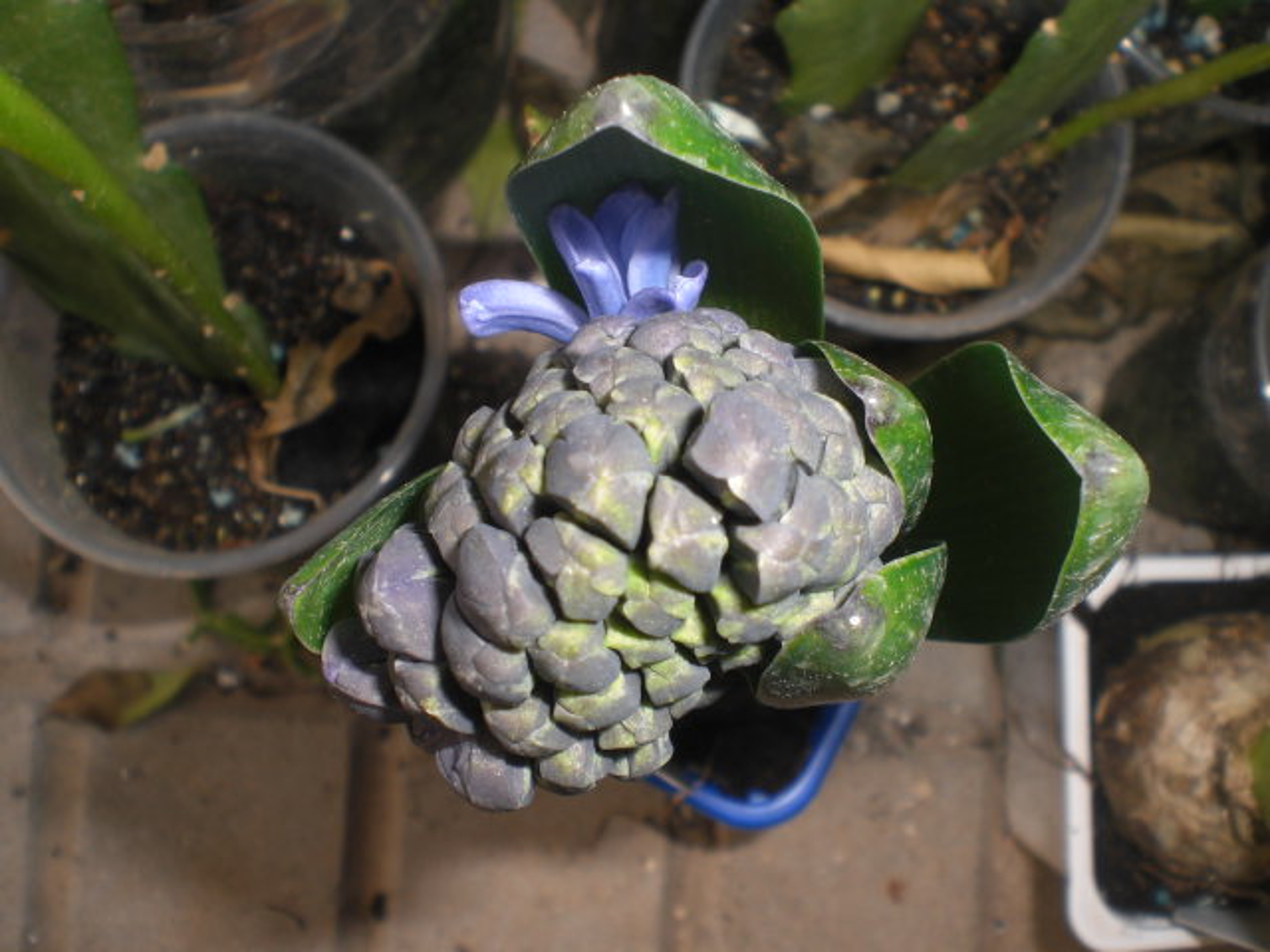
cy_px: 476
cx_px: 635
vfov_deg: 37.7
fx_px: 1394
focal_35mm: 38
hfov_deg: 49.0
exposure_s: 1/60
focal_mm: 6.3
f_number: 4.4
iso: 50
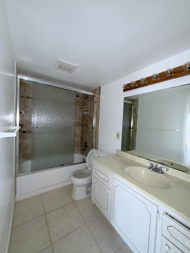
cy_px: 126
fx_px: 102
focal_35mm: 14
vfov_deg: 102.1
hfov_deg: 85.7
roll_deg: -2.7
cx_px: 95
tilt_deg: -0.4
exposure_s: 1/60
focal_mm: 2.22
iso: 200
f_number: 2.2
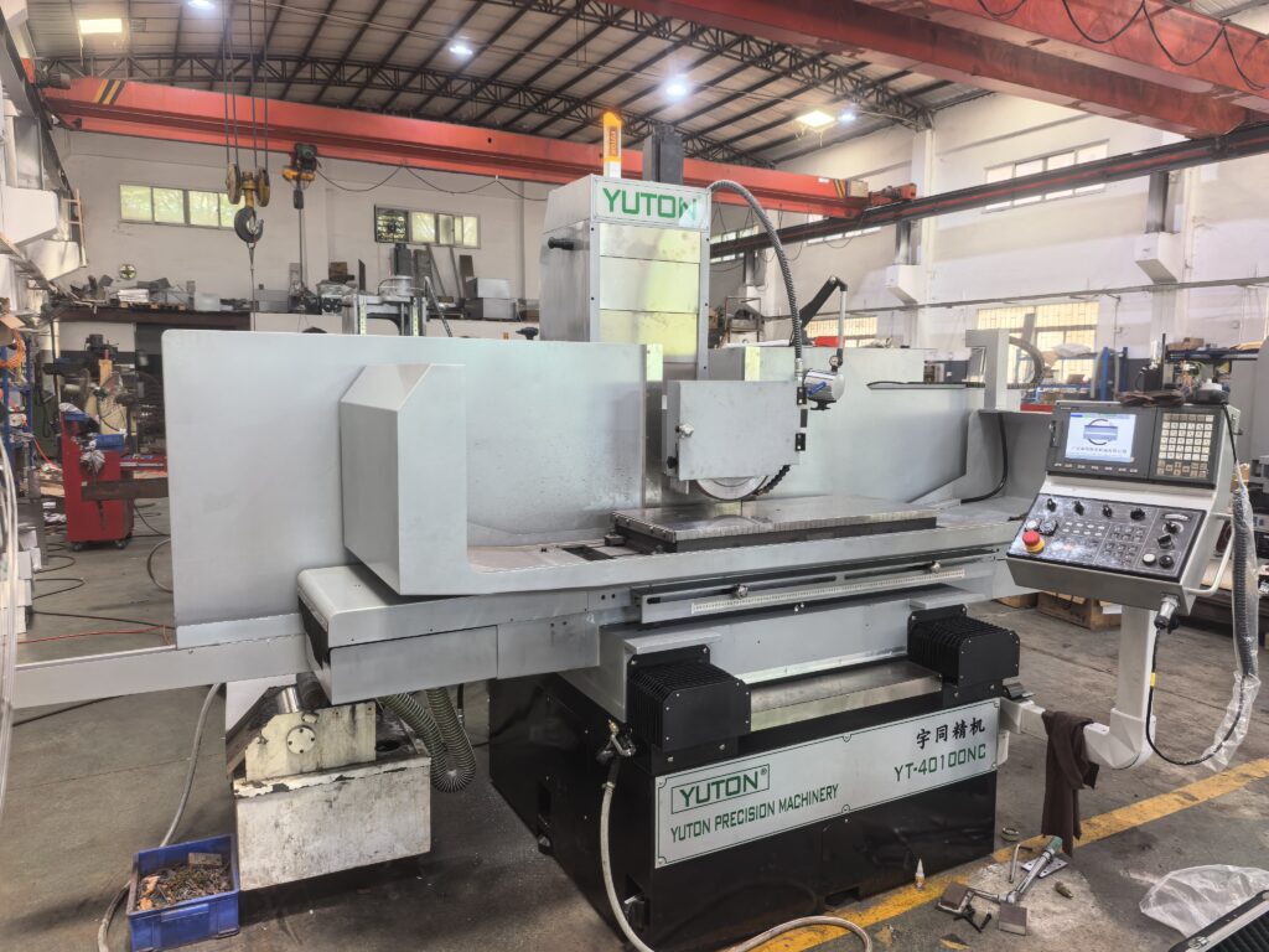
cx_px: 634
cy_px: 476
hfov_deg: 71.6
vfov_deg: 56.8
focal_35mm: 24
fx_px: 880
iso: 64
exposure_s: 1/100
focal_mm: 6.98
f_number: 1.4
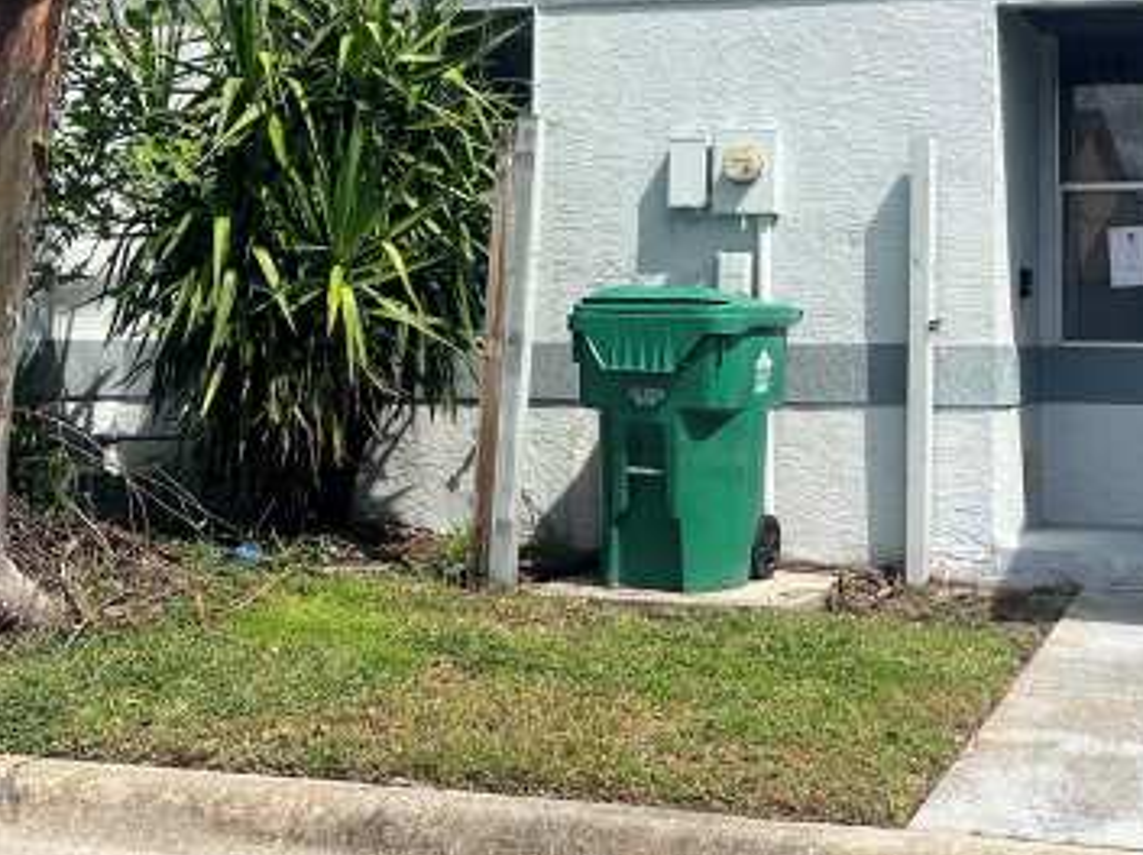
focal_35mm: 59
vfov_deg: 24.2
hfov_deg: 32.3
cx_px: 826
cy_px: 117
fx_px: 1946
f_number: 1.6
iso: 50
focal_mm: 5.1
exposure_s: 1/2899
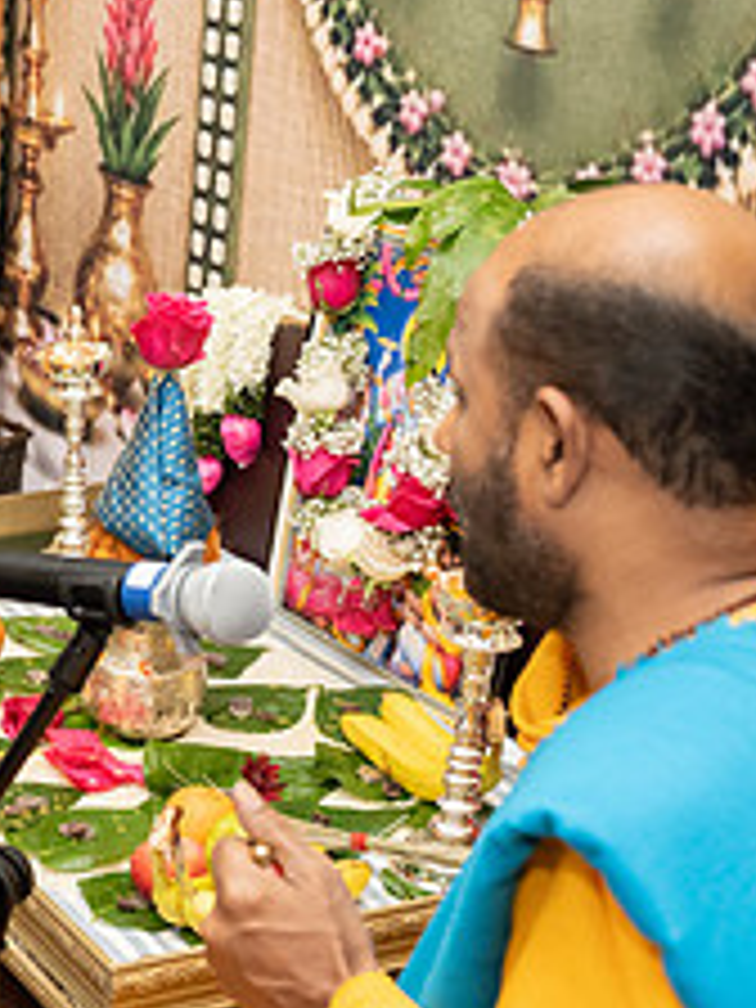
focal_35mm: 77
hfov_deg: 18.2
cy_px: 623
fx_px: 2242
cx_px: -144
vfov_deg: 25.3
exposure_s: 1/160
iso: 1000
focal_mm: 29.5
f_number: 3.2
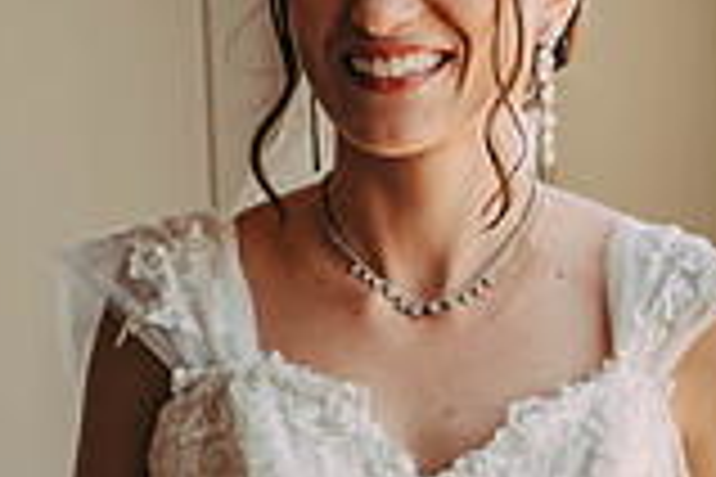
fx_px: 5449
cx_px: 937
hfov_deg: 7.4
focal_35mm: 274
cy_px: 358
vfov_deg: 5.0
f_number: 2.8
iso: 800
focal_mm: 75
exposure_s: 1/500
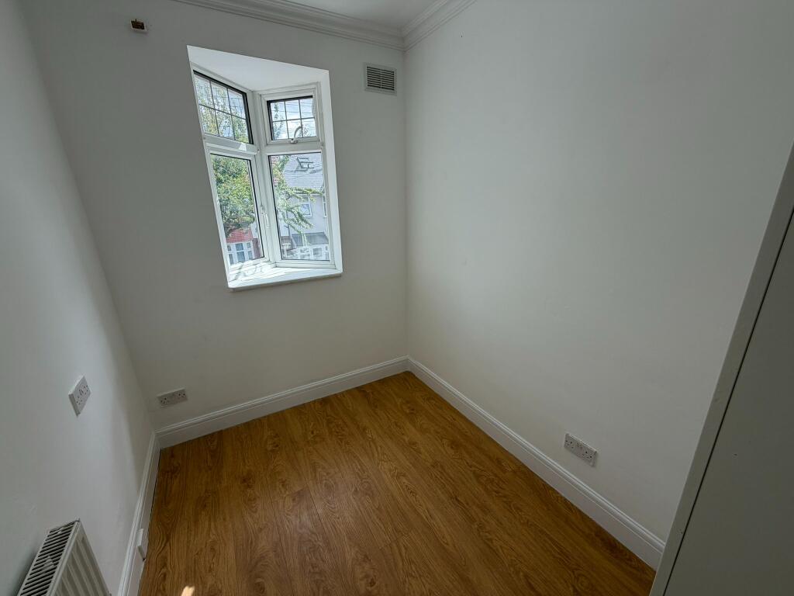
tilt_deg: -16.8
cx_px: 397
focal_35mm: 14
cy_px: 298
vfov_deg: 85.7
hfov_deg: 102.1
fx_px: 321
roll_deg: +2.3
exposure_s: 1/100
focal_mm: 2.22
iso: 25
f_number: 2.2
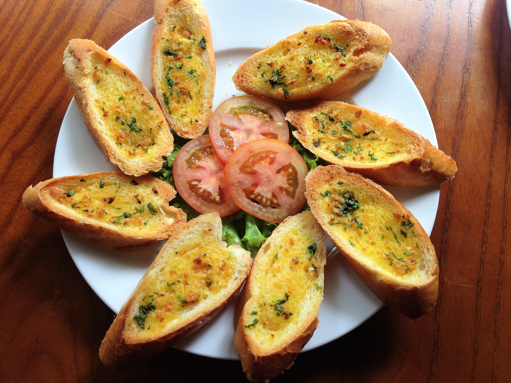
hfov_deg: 55.4
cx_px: 256
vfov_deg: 42.9
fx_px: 487
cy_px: 192
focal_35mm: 33
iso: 50
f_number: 2.4
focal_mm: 4.12
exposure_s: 1/60
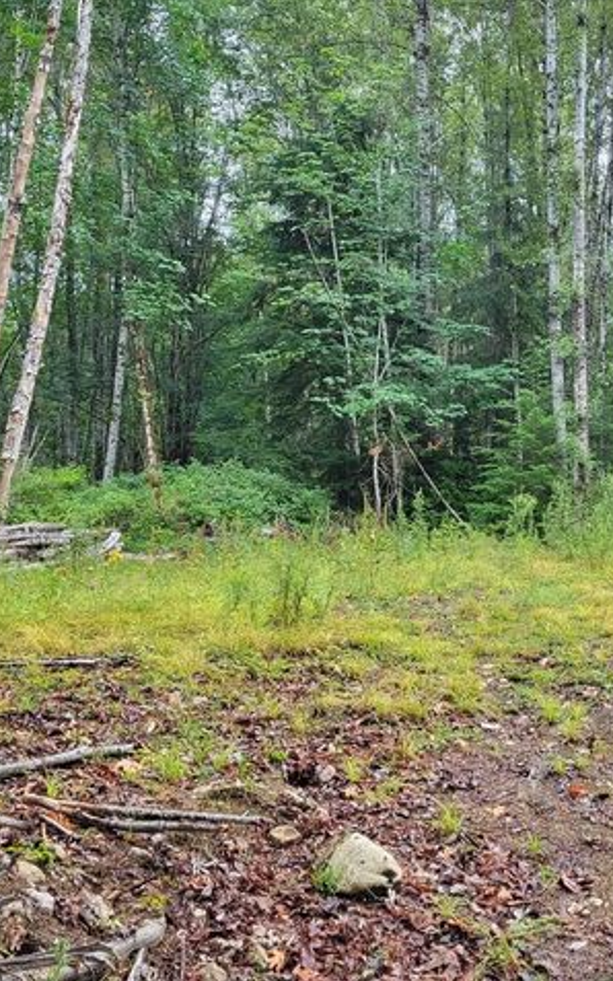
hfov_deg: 33.9
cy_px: 489
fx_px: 989
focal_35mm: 37
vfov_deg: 52.8
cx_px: 442
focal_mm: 5.4
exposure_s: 1/120
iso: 100
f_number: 1.8
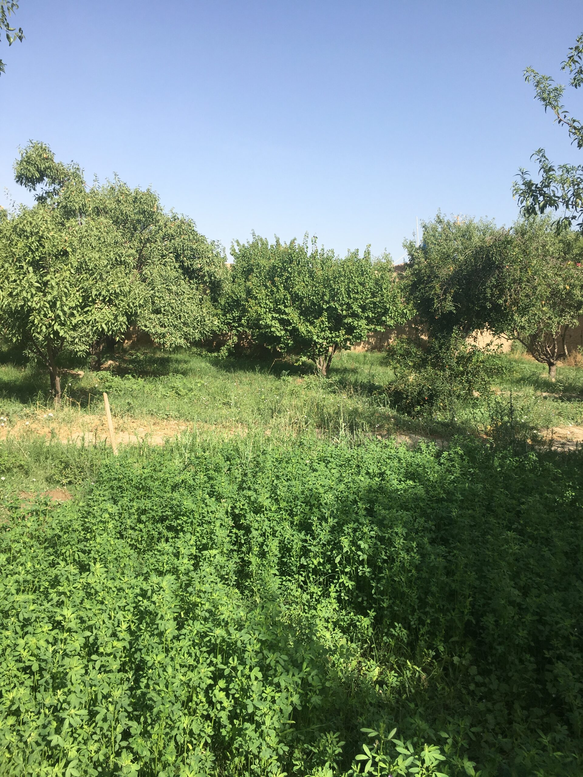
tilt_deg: -3.9
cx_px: 292
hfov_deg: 48.2
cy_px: 388
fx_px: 651
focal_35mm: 29
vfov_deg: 61.7
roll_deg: -1.8
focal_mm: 4.15
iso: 25
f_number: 2.2
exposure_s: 1/1326
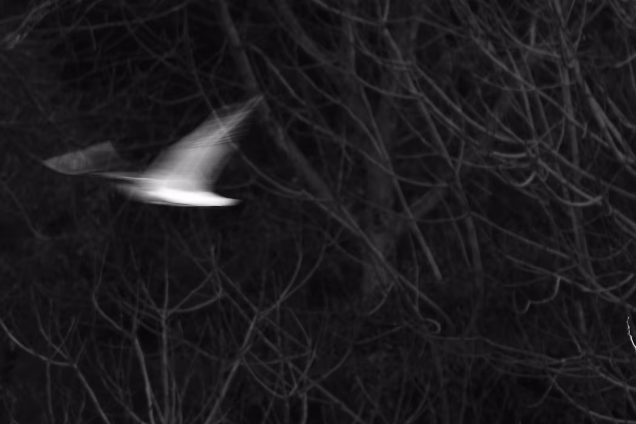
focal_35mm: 597
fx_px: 10545
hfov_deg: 3.5
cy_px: 424
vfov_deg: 2.3
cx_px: 404
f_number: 6.3
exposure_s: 1/50
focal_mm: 140
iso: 100
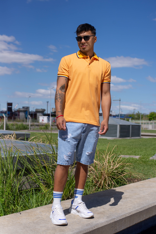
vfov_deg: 39.6
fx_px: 325
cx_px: 78
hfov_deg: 27.0
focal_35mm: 50
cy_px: 117
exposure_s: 1/4000
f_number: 4
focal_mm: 50
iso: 160
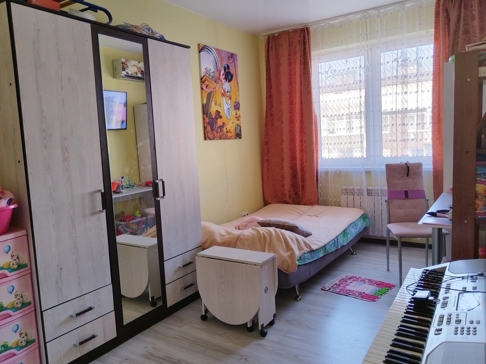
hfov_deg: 67.3
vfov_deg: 53.1
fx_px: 365
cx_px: 243
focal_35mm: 26
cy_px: 182
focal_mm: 4.95
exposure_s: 1/100
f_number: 1.9
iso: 1156
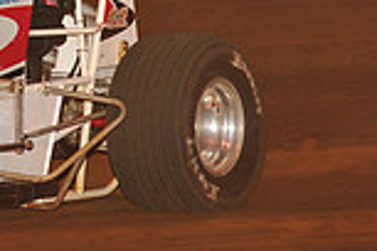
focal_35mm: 512
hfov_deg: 4.0
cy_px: -113
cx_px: -140
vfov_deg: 2.7
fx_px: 5361
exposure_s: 1/320
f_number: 6.3
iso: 800
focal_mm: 135
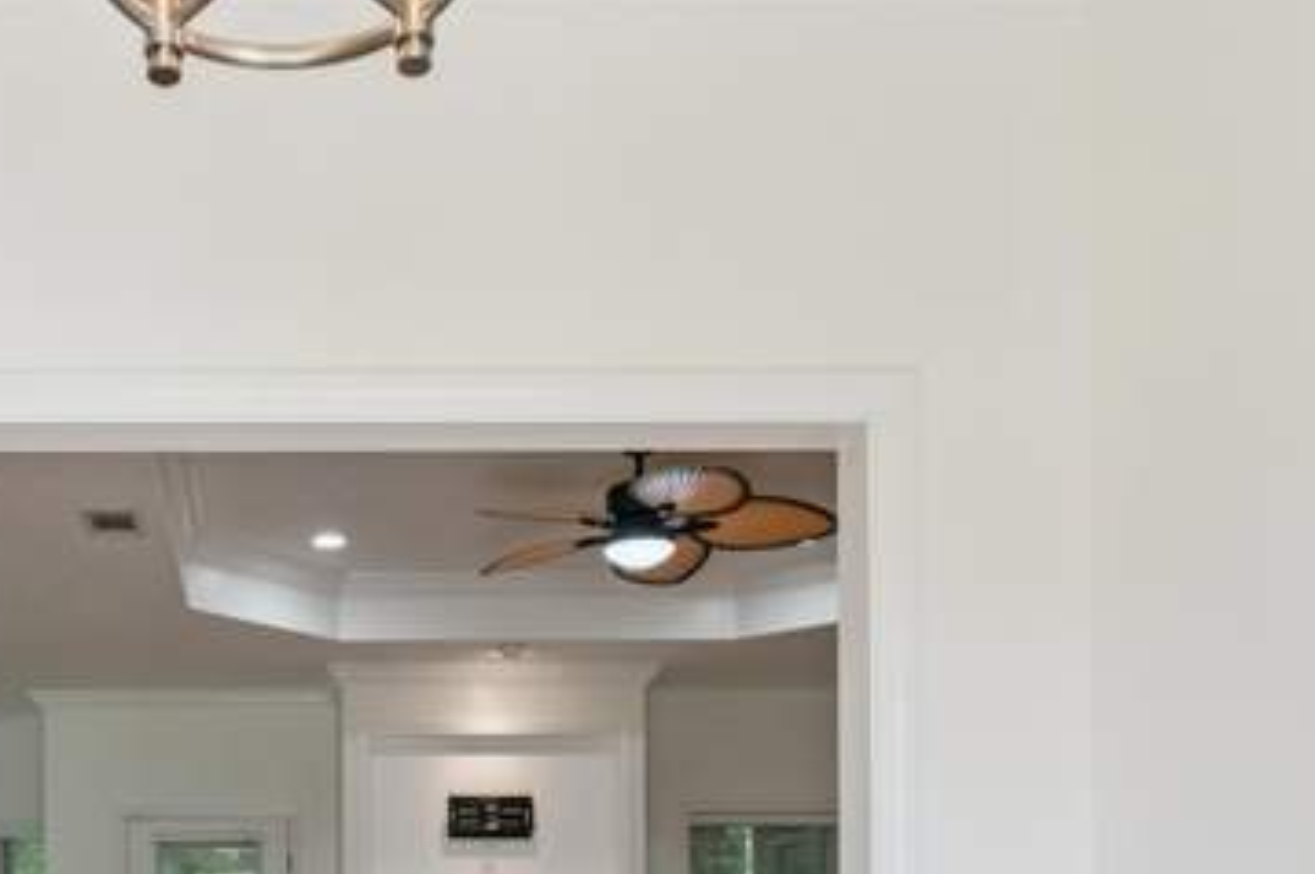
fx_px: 1387
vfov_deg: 31.0
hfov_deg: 48.4
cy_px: 975
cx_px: 298
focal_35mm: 38
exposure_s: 1/100
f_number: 8
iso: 250
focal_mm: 17
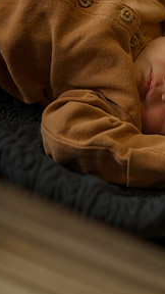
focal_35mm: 59
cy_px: 106
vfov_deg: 35.2
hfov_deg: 20.2
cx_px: 127
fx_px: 459
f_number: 1.8
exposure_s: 1/320
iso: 800
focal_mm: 24
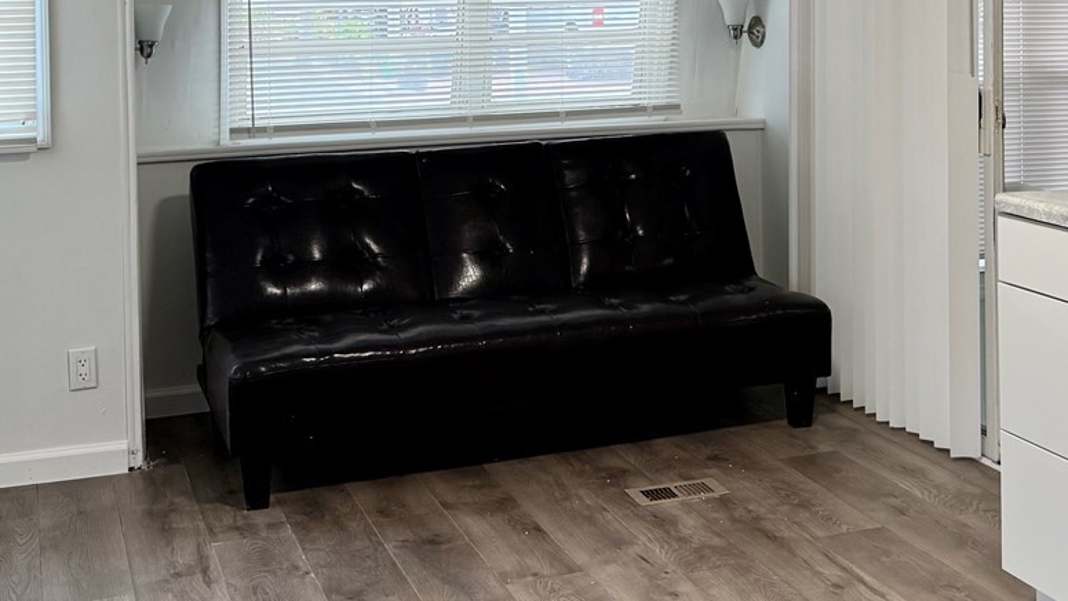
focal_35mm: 54
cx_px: 679
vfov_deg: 21.5
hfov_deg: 38.2
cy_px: 17
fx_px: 1529
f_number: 1.78
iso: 160
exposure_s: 1/120
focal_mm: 6.76
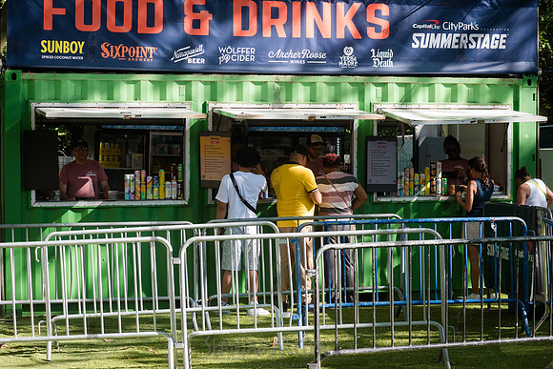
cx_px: 276
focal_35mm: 87
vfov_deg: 15.8
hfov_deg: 23.4
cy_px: 184
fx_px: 1333
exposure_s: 1/640
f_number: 4.5
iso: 500
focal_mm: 86
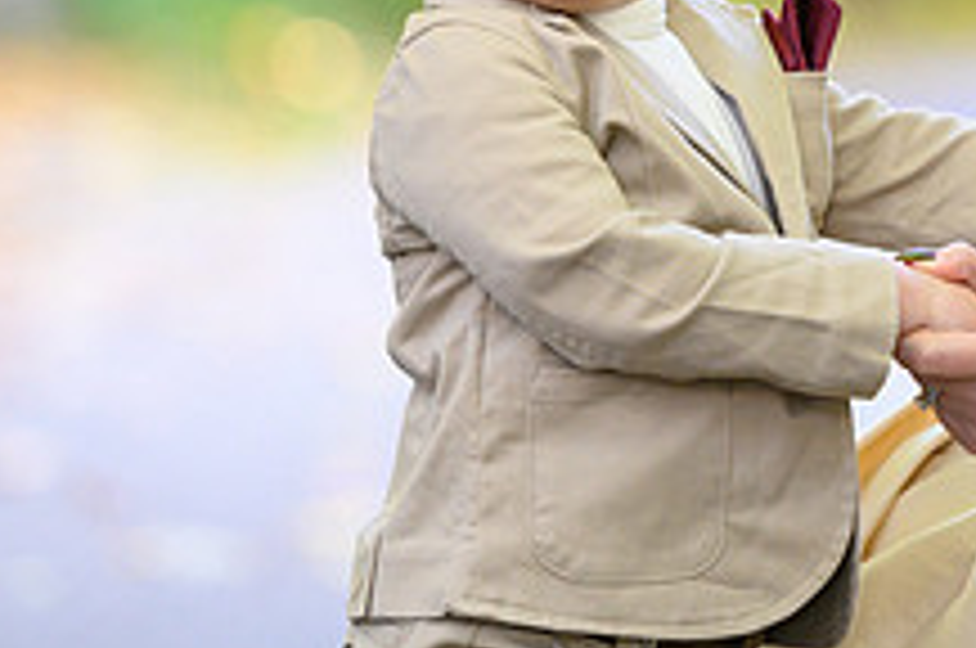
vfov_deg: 3.3
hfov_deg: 5.0
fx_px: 11234
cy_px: -153
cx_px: 994
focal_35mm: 415
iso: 1600
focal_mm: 155
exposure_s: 1/200
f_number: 3.2
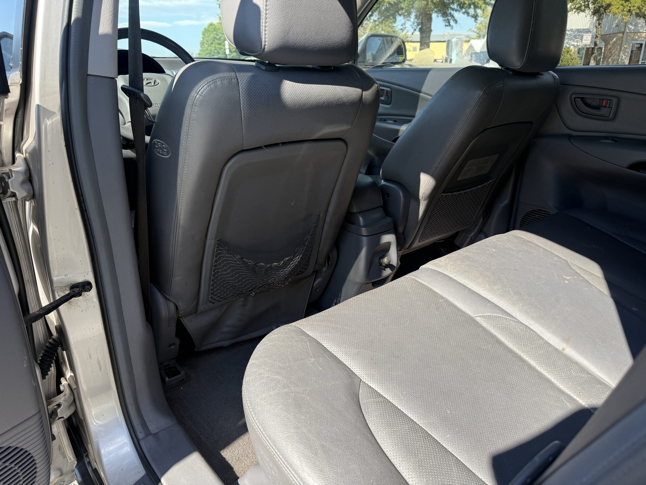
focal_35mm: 24
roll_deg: +0.2
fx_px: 448
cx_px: 323
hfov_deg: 71.6
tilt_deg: -18.8
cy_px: 242
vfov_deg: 56.8
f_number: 1.78
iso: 80
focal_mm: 6.76
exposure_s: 1/858
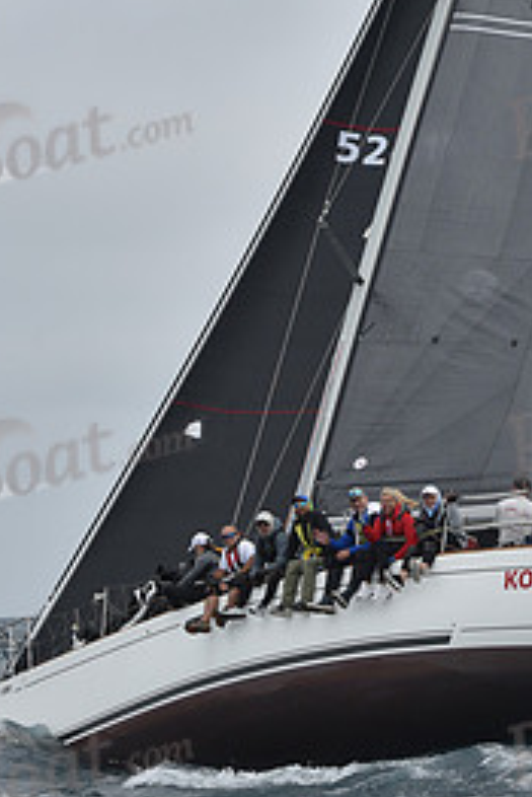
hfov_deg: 8.9
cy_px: 283
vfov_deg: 13.2
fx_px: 3431
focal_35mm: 155
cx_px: 351
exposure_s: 1/800
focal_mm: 70
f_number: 10
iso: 250
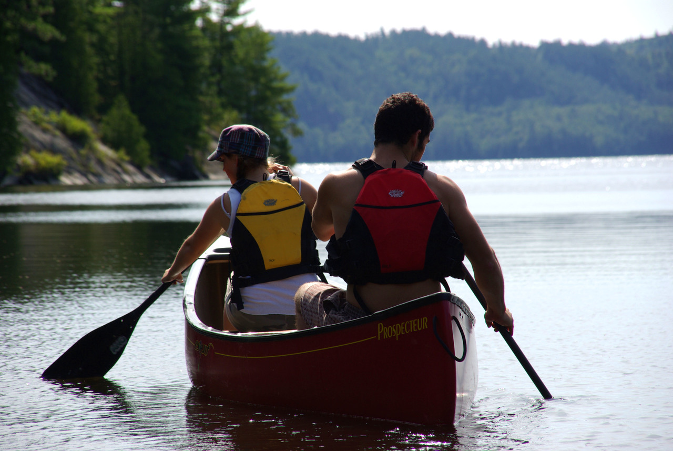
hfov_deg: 8.1
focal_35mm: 255
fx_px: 4773
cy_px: 226
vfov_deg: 5.4
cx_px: 336
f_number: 11
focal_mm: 170
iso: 100
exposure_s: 1/180
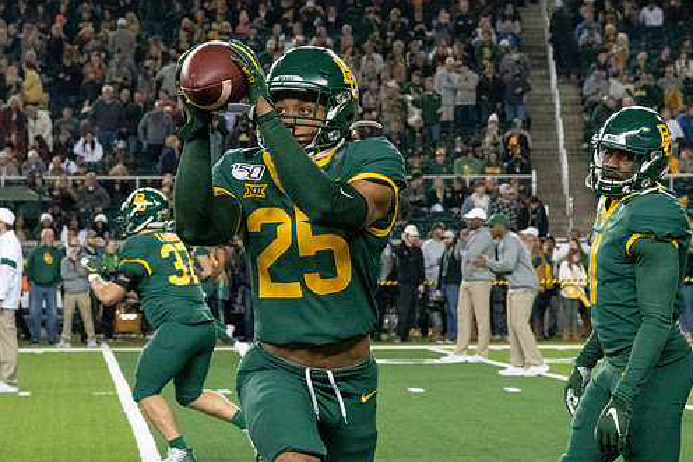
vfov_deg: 7.1
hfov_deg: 10.7
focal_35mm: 193
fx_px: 3716
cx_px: 379
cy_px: 256
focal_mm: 110
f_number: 8
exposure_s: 1/800
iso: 10000
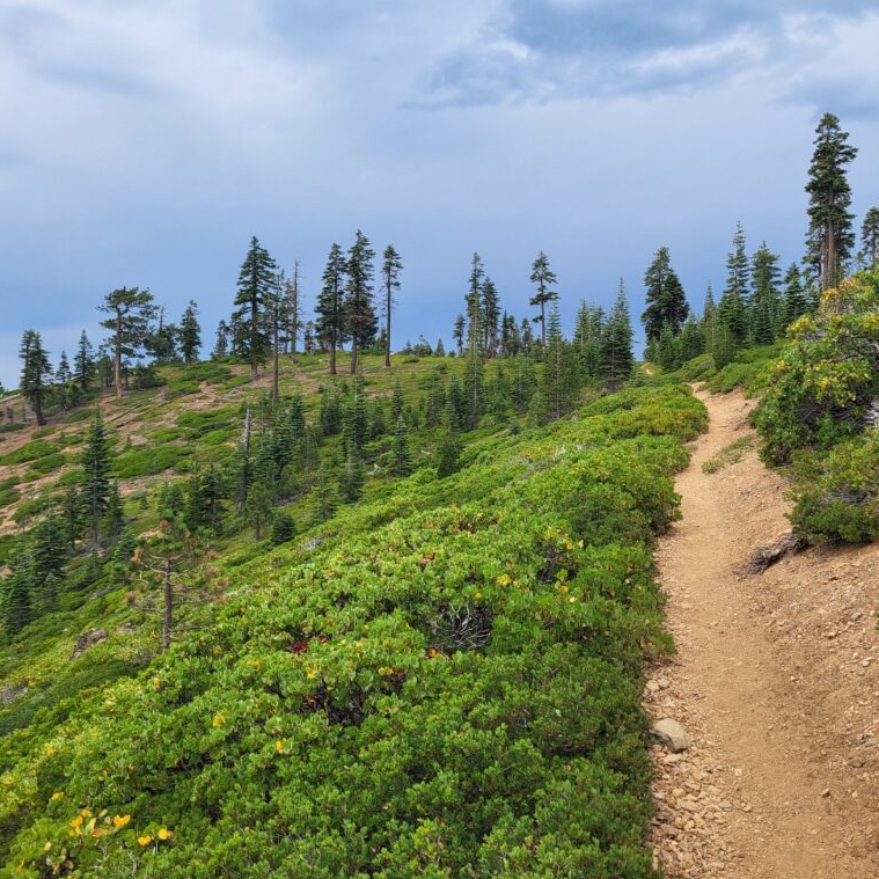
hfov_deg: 51.9
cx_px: 552
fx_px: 891
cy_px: 444
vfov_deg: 52.5
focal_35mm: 31
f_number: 1.8
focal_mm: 5.4
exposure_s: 1/3333
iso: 40
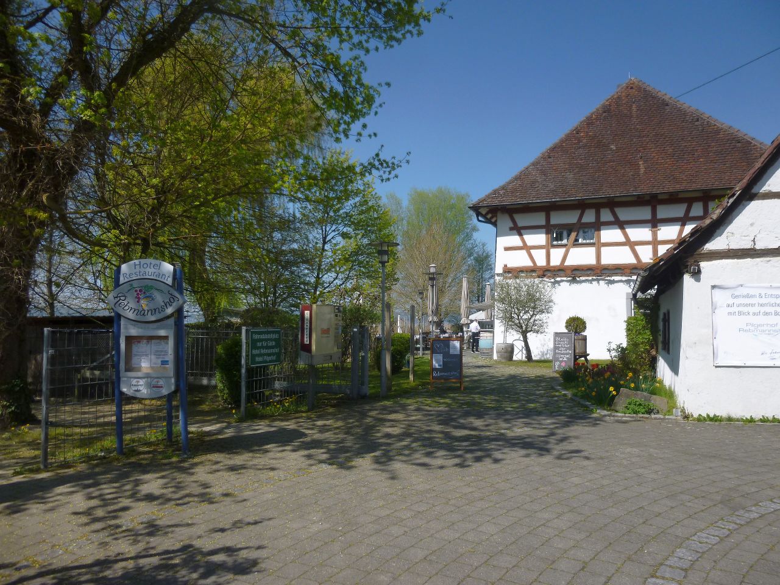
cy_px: 292
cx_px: 390
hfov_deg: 69.4
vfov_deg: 54.9
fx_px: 563
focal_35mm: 25
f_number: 3.1
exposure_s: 1/1300
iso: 100
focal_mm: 4.5
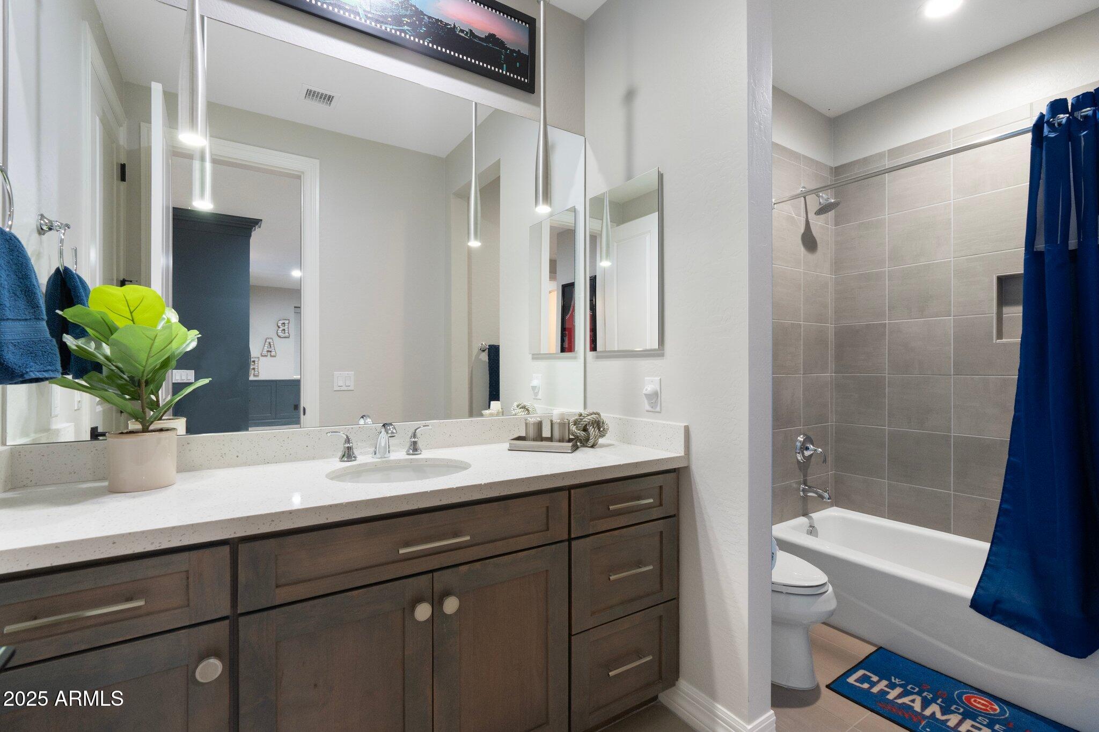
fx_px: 488
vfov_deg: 73.7
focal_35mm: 16
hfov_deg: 96.7
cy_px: 366
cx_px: 550
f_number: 8
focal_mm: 16
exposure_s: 1/13
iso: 1000
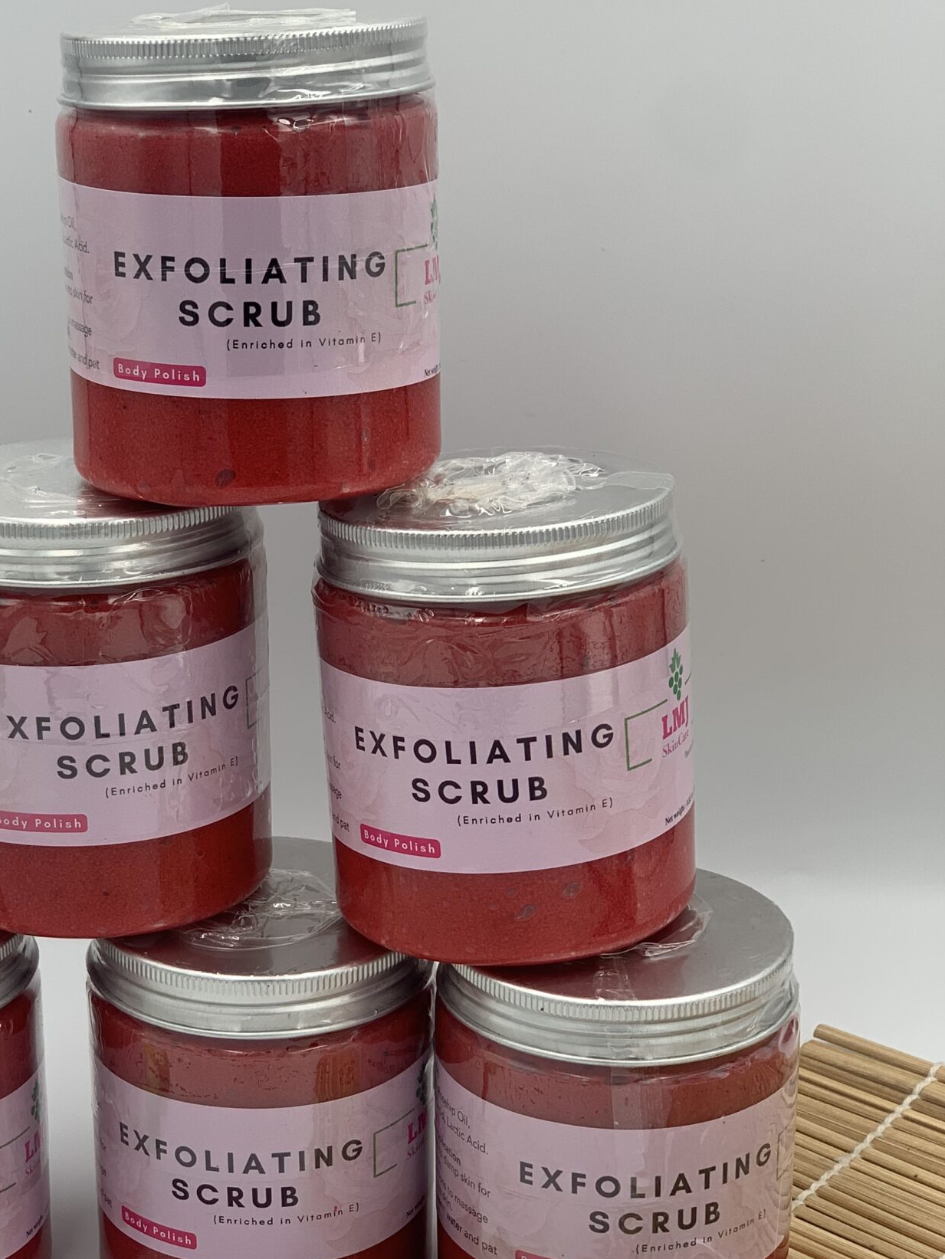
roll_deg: +1.6
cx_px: 219
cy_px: 725
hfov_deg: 18.1
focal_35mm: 81
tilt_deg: -22.3
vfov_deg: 24.1
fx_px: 2947
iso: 16
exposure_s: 1/116
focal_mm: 6
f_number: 2.4
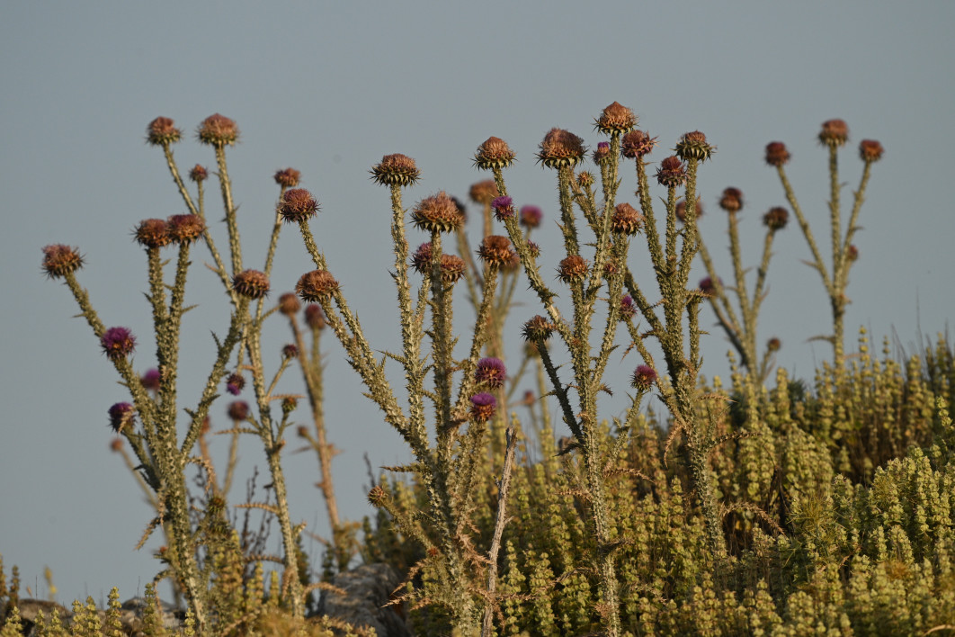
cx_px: 478
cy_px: 318
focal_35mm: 600
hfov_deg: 3.4
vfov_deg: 2.3
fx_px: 15915
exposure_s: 1/2000
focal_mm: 600
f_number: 8
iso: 800
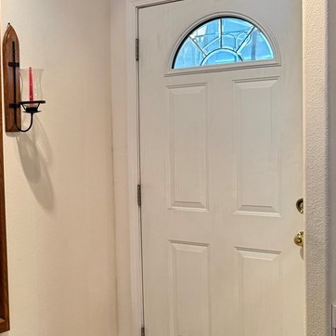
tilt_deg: -3.6
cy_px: 170
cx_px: -12
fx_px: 659
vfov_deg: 28.6
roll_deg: +1.8
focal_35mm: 60
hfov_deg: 26.8
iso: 250
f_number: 1.78
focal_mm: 6.76
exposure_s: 1/60
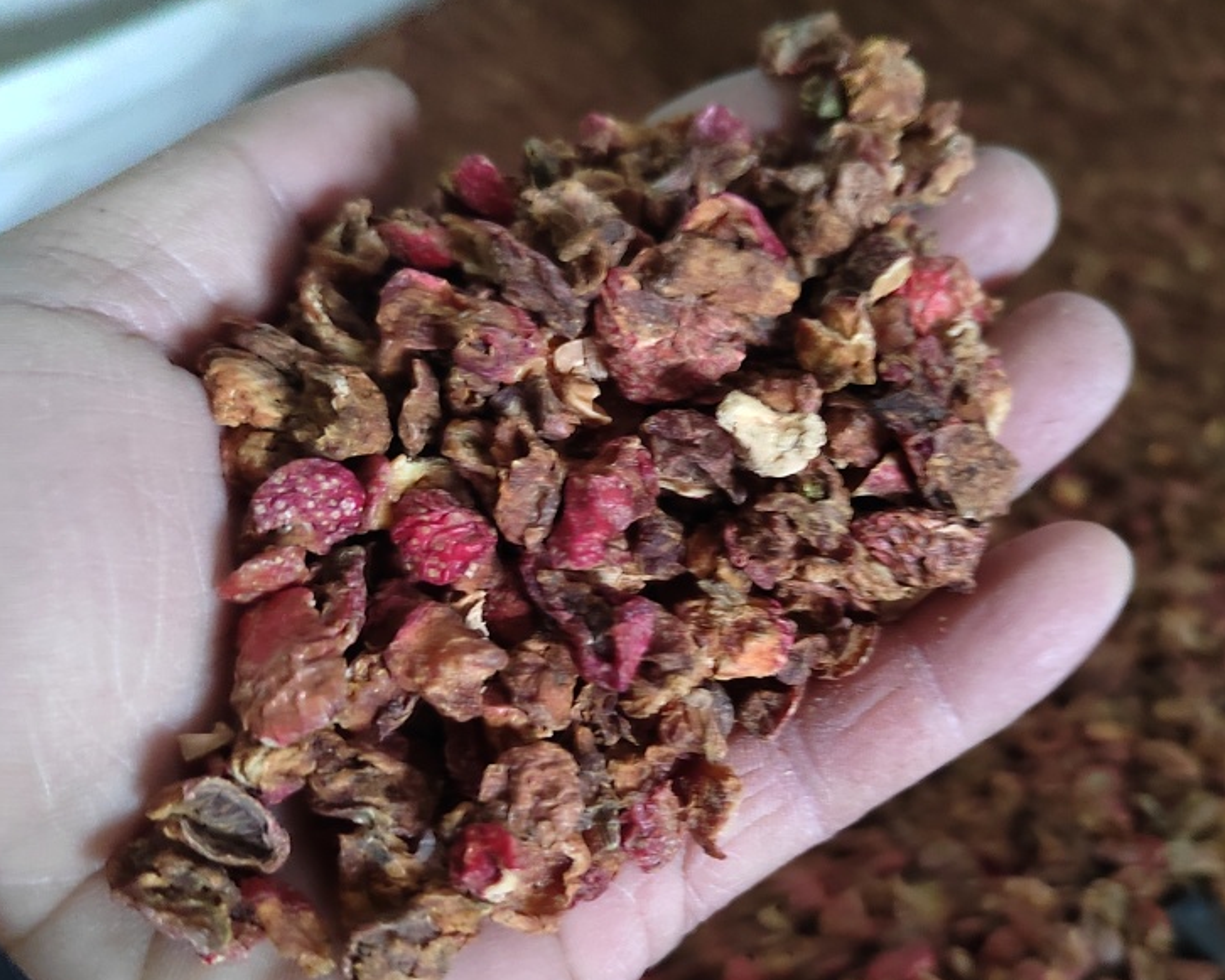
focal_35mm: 33
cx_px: 633
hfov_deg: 54.2
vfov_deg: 44.3
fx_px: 1197
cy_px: 596
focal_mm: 5.52
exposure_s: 1/25
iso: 5600
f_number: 1.9
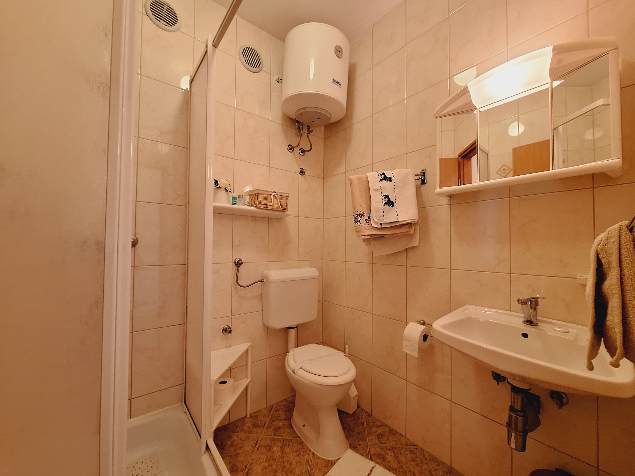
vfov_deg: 89.9
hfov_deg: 106.2
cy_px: 238
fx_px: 238
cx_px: 318
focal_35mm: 13
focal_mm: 1.74
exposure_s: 1/33
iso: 160
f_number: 2.2
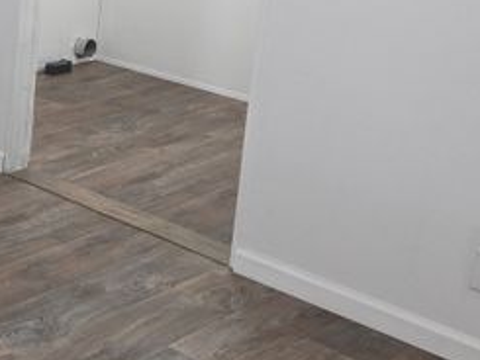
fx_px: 1040
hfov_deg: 23.1
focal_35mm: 75
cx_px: -145
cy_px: 45
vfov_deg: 19.3
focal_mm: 5.4
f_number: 1.8
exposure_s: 1/24
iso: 100
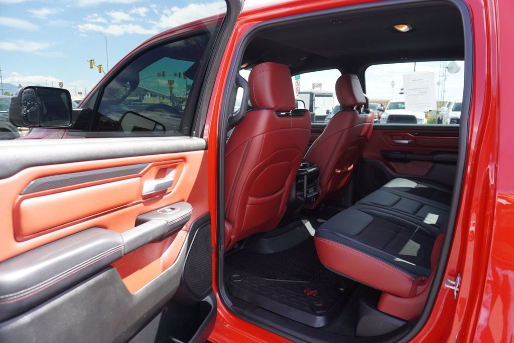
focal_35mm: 24
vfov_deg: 53.2
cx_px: 257
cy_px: 172
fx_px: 343
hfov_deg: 73.7
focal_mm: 16
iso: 100
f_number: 4.5
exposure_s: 1/80
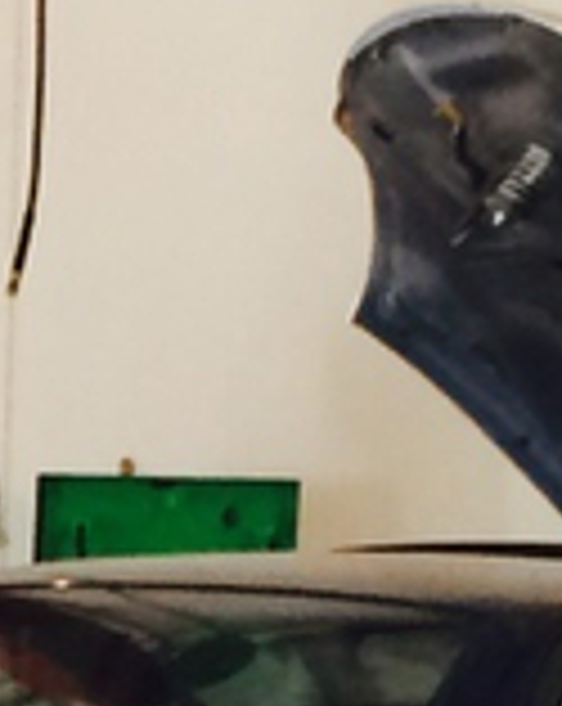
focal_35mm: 269
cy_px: 796
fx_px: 5609
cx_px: -441
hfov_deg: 5.6
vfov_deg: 7.2
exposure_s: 1/30
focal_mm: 4.12
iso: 80
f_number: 2.2
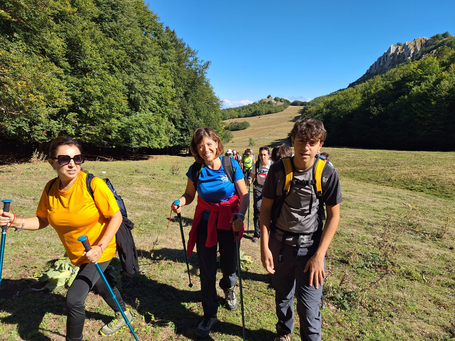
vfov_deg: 58.9
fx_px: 302
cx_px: 228
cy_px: 170
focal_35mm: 23
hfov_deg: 73.9
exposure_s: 1/1976
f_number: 1.8
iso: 40
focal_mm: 5.54
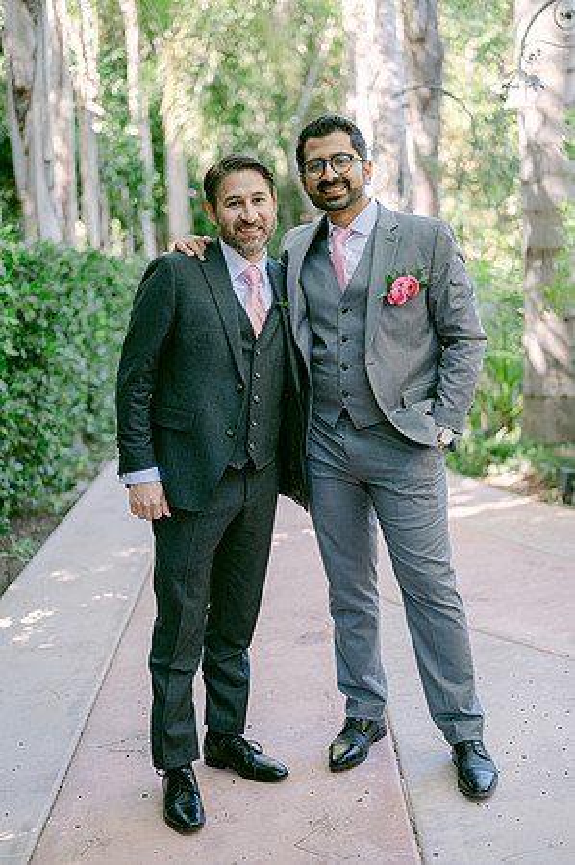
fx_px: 1201
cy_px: 432
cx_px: 288
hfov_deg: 26.9
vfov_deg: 39.6
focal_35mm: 50
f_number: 2
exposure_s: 1/125
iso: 100
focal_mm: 50
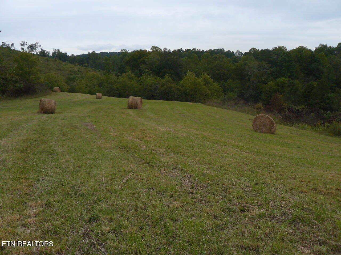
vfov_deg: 39.7
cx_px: 170
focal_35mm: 36
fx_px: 355
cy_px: 128
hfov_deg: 51.4
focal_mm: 6
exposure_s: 1/640
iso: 100
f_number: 3.2
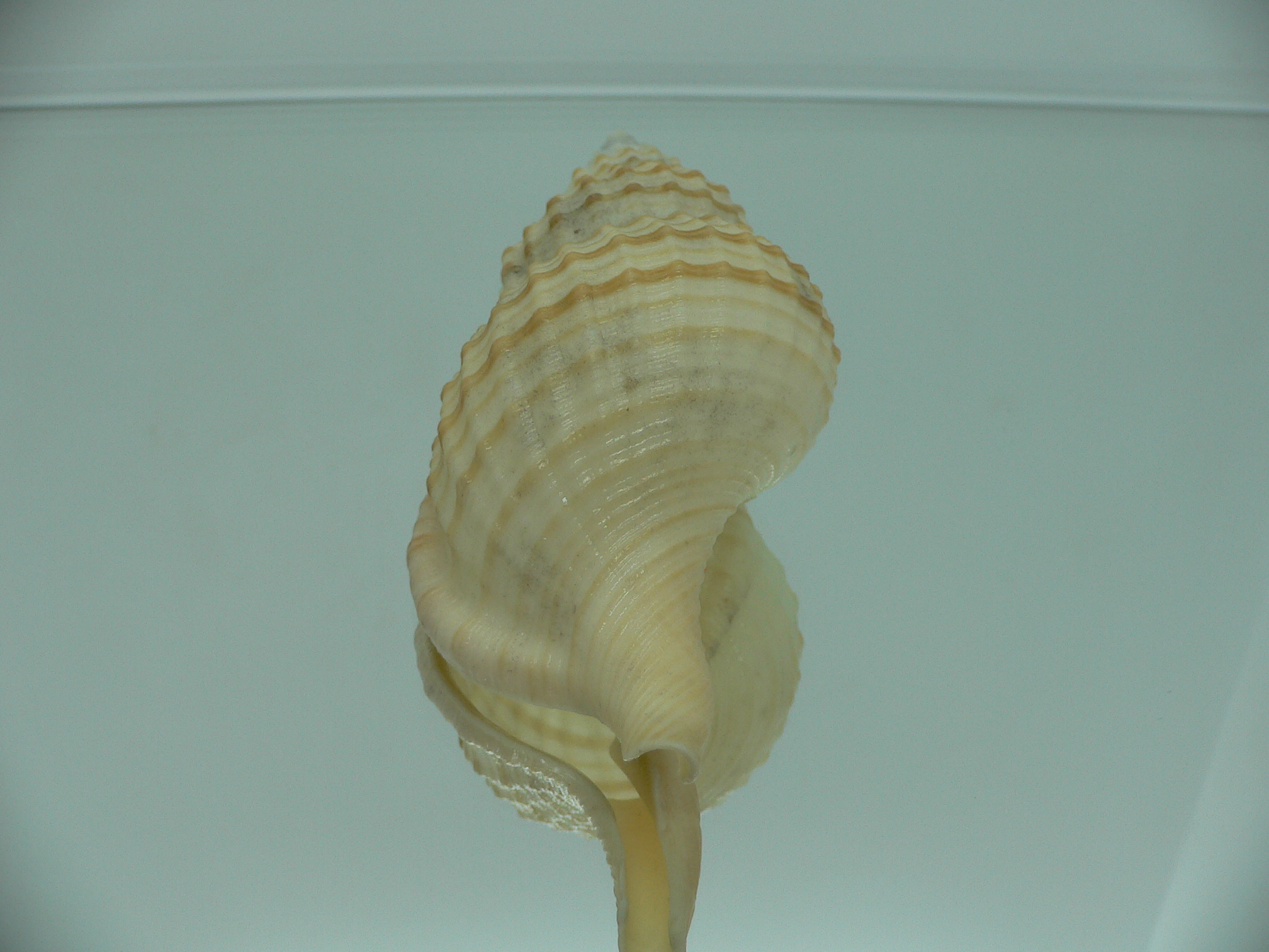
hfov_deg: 52.6
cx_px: 634
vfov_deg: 40.7
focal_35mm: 35
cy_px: 476
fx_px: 1283
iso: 80
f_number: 2.8
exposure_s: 1/60
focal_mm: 4.6
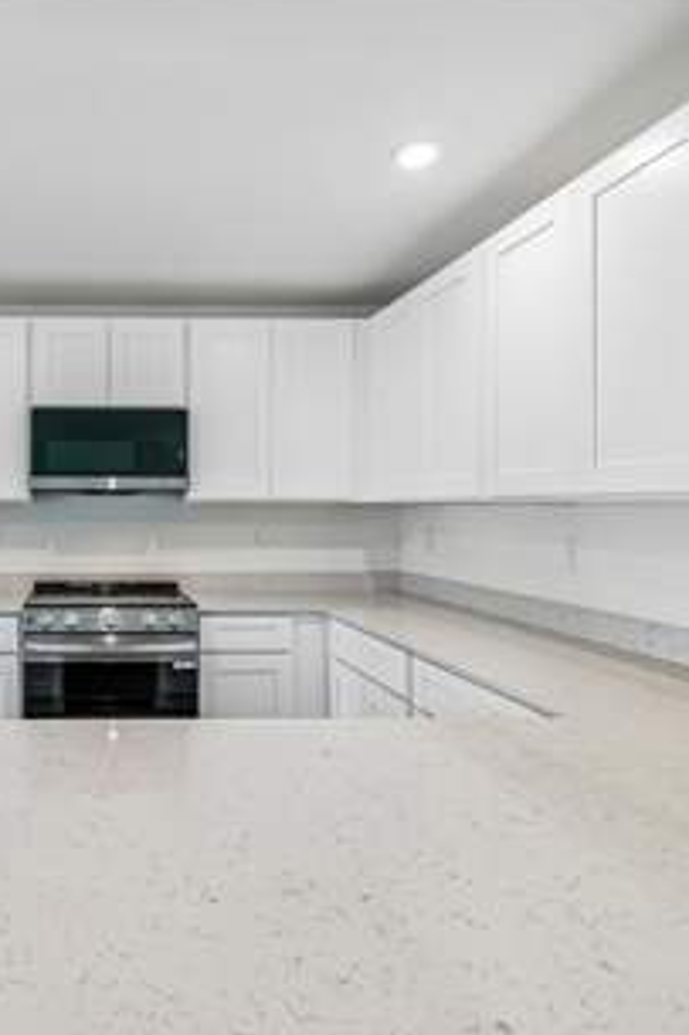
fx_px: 632
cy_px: 521
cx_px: 92
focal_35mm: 22
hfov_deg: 51.6
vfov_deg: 78.6
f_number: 8
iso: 400
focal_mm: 14
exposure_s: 1/15
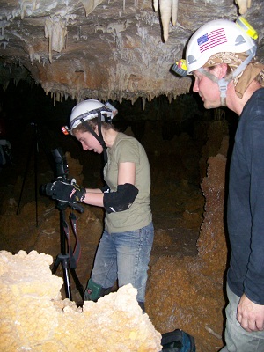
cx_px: 132
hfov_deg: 40.7
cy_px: 176
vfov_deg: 52.6
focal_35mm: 35
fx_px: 356
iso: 200
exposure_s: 1/64
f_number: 2.8
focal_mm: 5.8
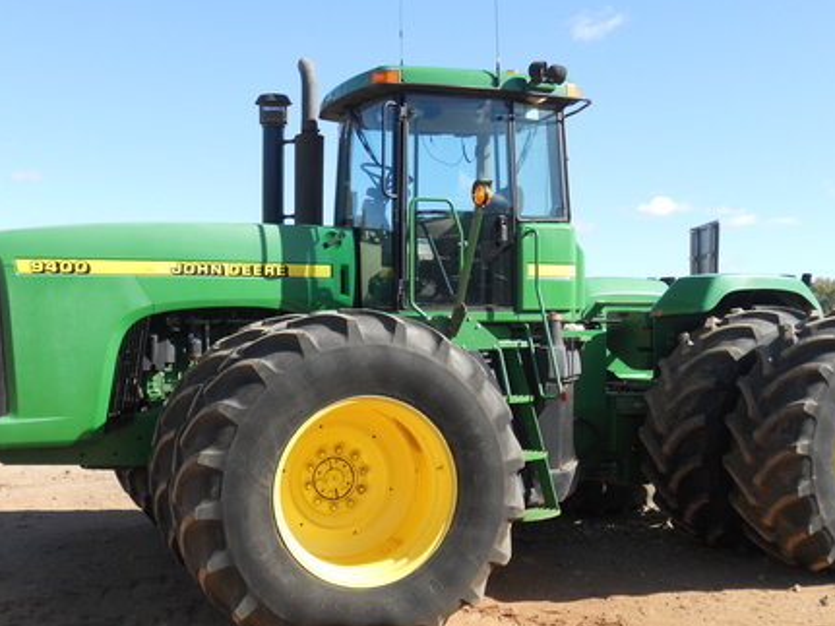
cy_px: 355
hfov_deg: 39.6
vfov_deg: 30.2
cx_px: 446
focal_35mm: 48
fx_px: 1158
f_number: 3.9
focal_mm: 6.9
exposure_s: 1/400
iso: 80
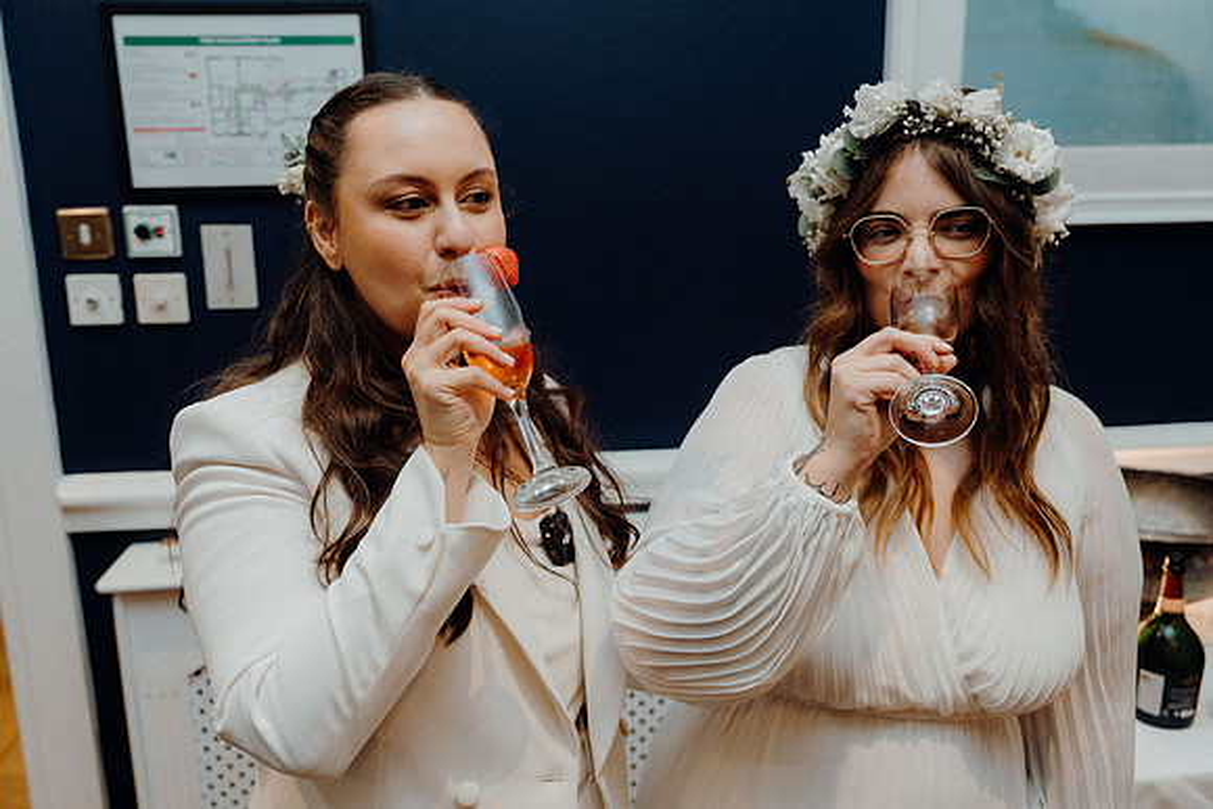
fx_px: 1078
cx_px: 606
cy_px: 404
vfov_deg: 41.1
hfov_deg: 58.7
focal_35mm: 32
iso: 2500
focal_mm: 32
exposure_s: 1/160
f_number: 3.5
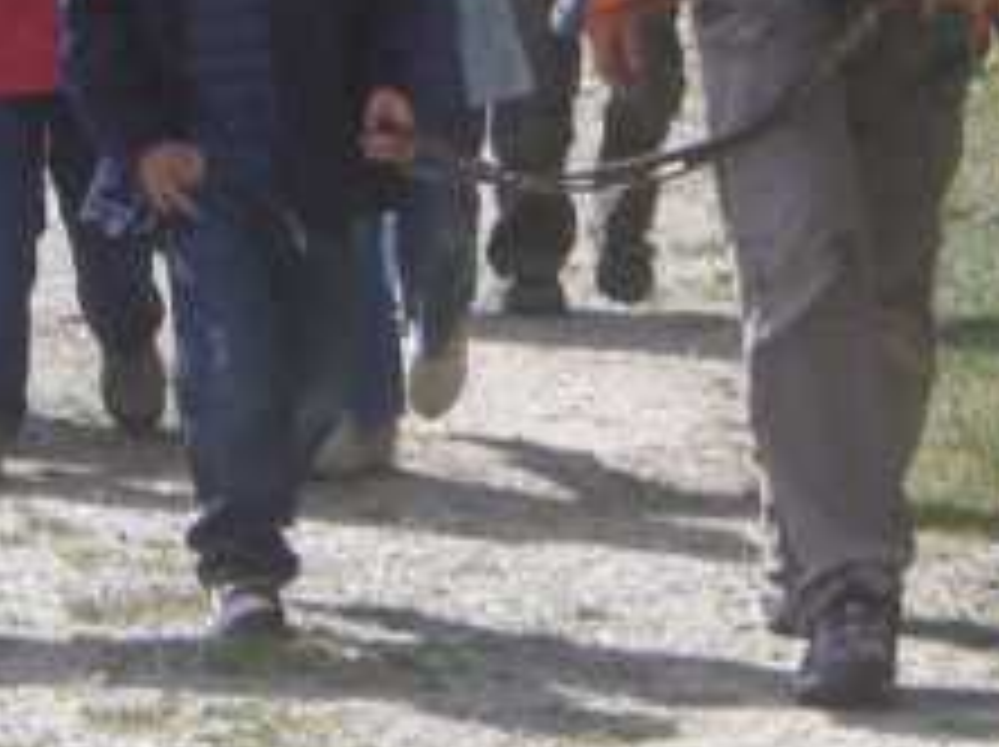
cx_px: 630
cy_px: 14
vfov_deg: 4.5
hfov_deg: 6.0
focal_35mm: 329
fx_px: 9485
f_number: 5.2
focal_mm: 18.6
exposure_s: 1/250
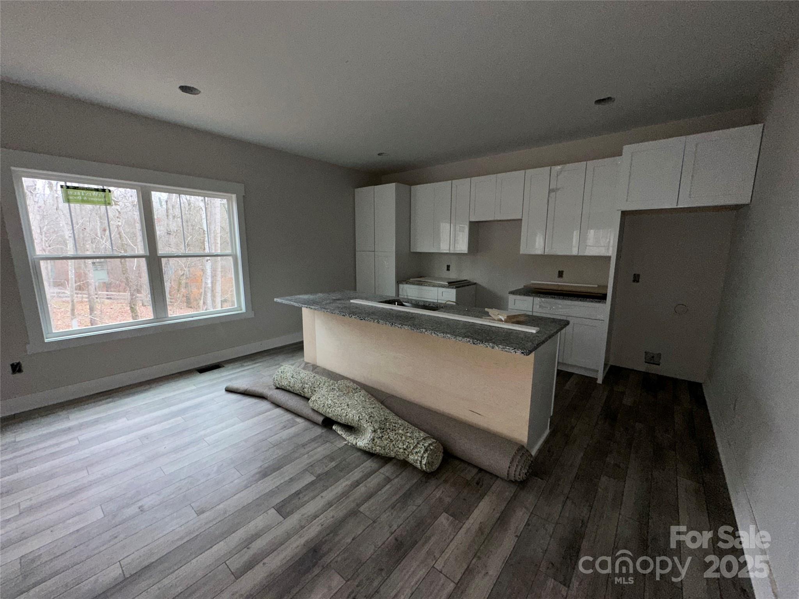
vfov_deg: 85.7
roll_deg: -0.2
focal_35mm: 14
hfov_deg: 102.1
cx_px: 400
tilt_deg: -9.4
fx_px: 323
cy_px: 300
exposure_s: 1/71
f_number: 2.2
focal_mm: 2.22
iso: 100
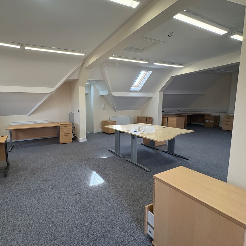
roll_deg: +0.9
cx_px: 89
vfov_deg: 83.9
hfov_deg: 82.0
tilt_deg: -5.5
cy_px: 119
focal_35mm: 17
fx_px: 137
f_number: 2.2
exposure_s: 1/104
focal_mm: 2.22
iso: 80
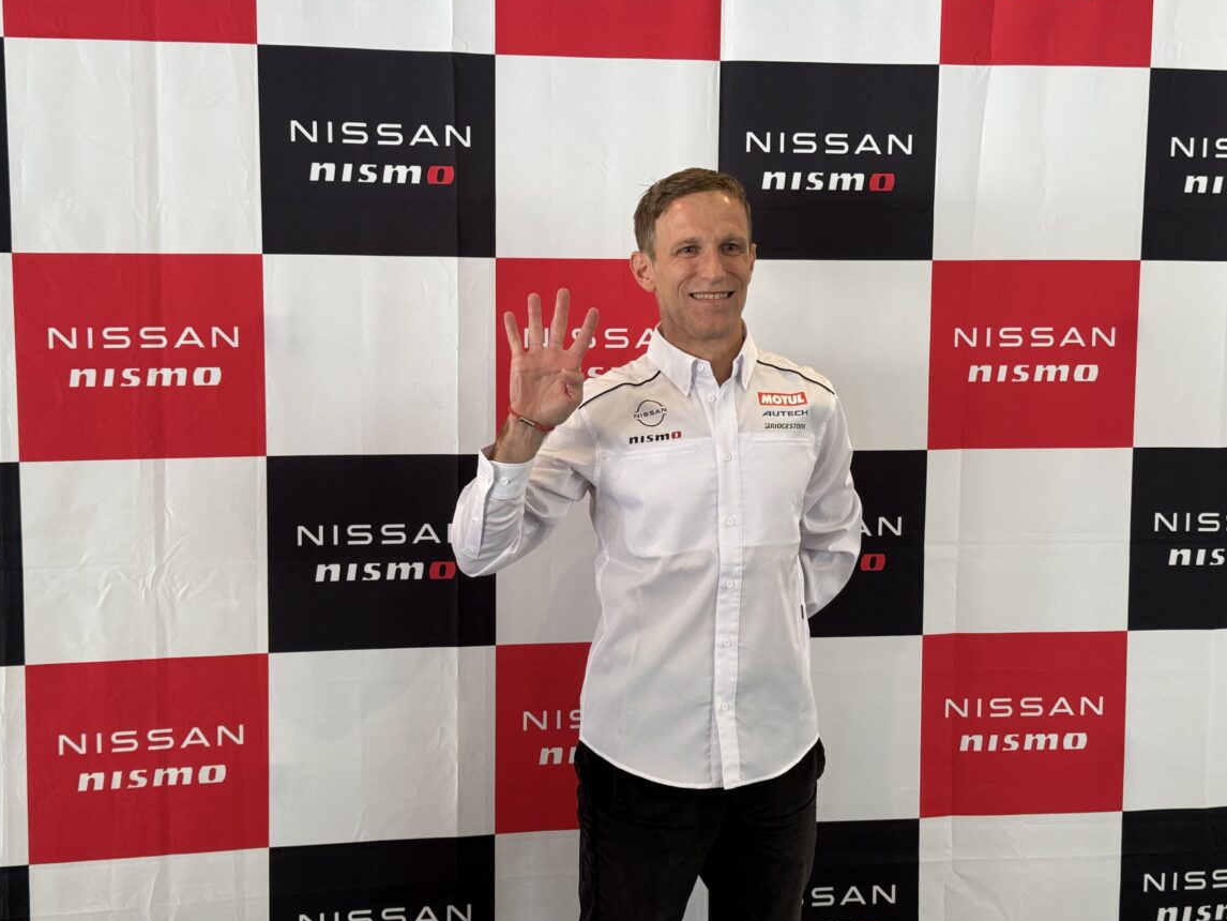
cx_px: 602
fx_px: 1737
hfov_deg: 38.9
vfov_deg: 29.7
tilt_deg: -5.9
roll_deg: -0.6
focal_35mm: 49
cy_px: 460
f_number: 1.78
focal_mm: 6.76
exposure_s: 1/60
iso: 100
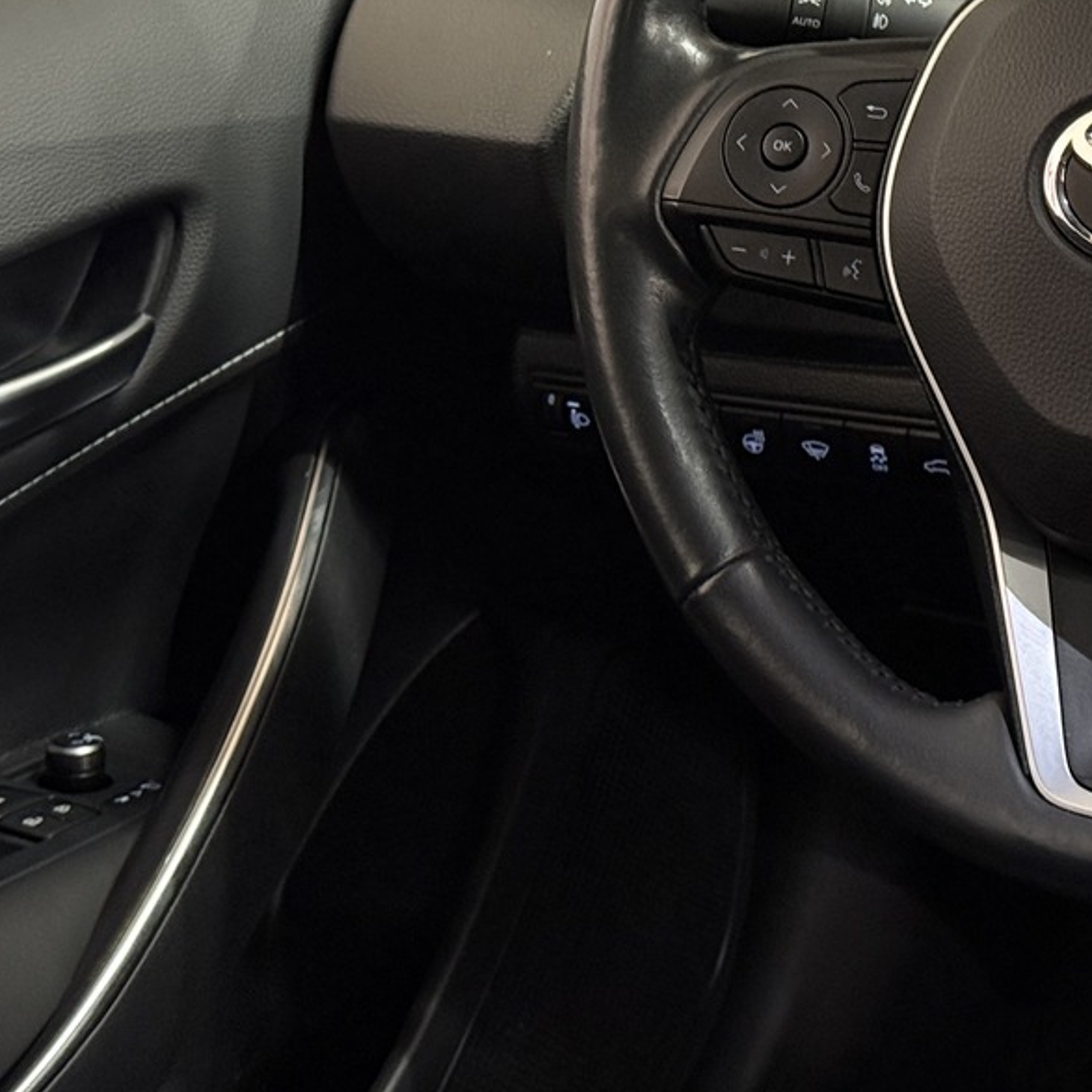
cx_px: 850
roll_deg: +4.3
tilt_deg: -18.9
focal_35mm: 104
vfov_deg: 16.6
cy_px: 192
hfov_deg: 16.6
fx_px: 3712
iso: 500
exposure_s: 1/38
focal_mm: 6.76
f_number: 1.78
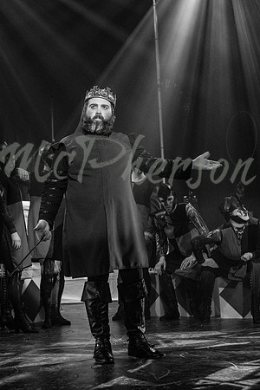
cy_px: 195
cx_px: 130
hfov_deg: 25.5
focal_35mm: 53
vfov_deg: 37.5
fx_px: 574
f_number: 3.2
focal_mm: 35
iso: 4000
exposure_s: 1/250
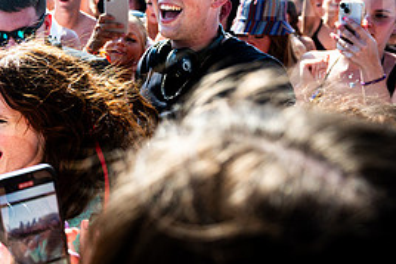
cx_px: 62
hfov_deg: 36.5
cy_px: 163
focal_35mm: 52
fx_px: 572
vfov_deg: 26.0
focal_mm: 24
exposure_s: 1/8000
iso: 400
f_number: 4
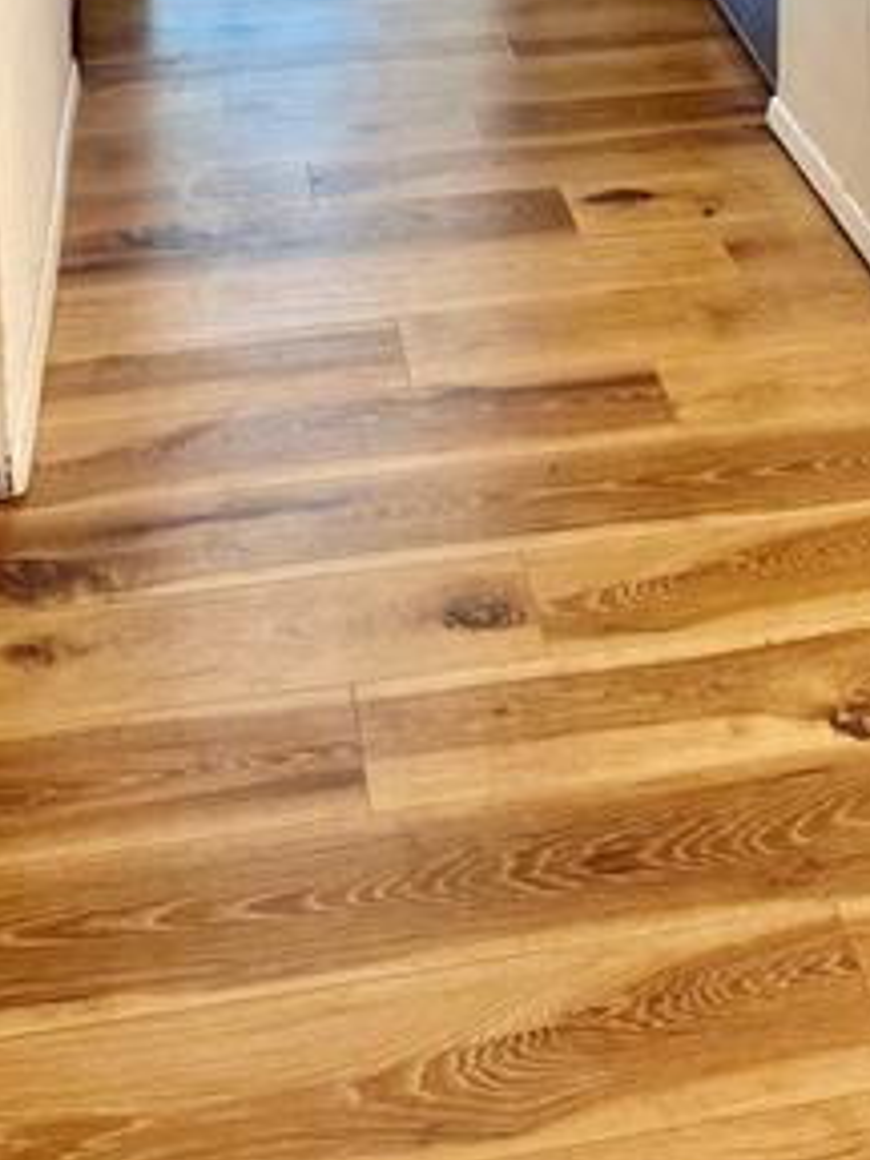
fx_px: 2145
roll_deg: +0.1
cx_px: 701
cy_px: -322
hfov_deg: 22.6
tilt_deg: -8.5
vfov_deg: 26.1
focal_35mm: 64
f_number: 1.78
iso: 125
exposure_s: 1/60
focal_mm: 6.76
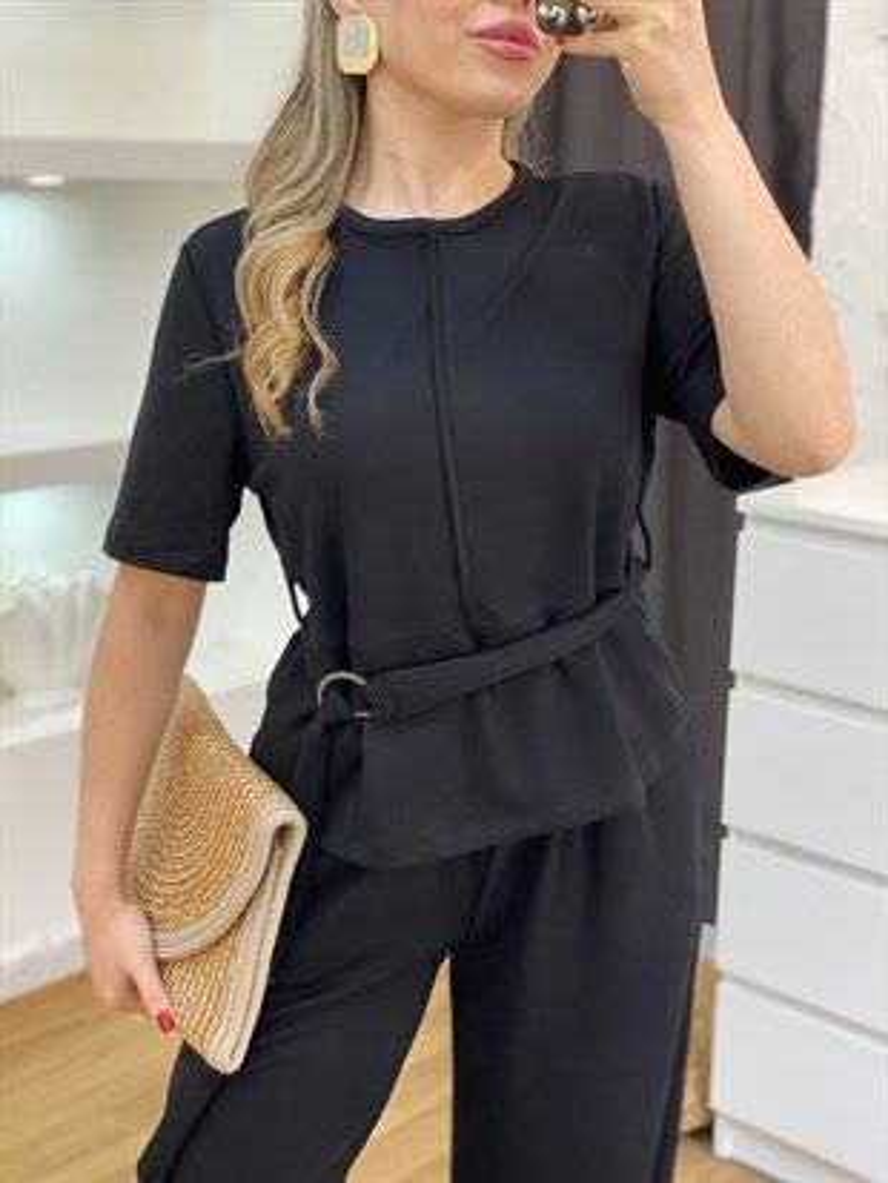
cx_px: 444
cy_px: 592
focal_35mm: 52
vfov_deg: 36.8
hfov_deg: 28.0
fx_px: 1778
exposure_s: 1/100
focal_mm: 6
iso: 125
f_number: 2
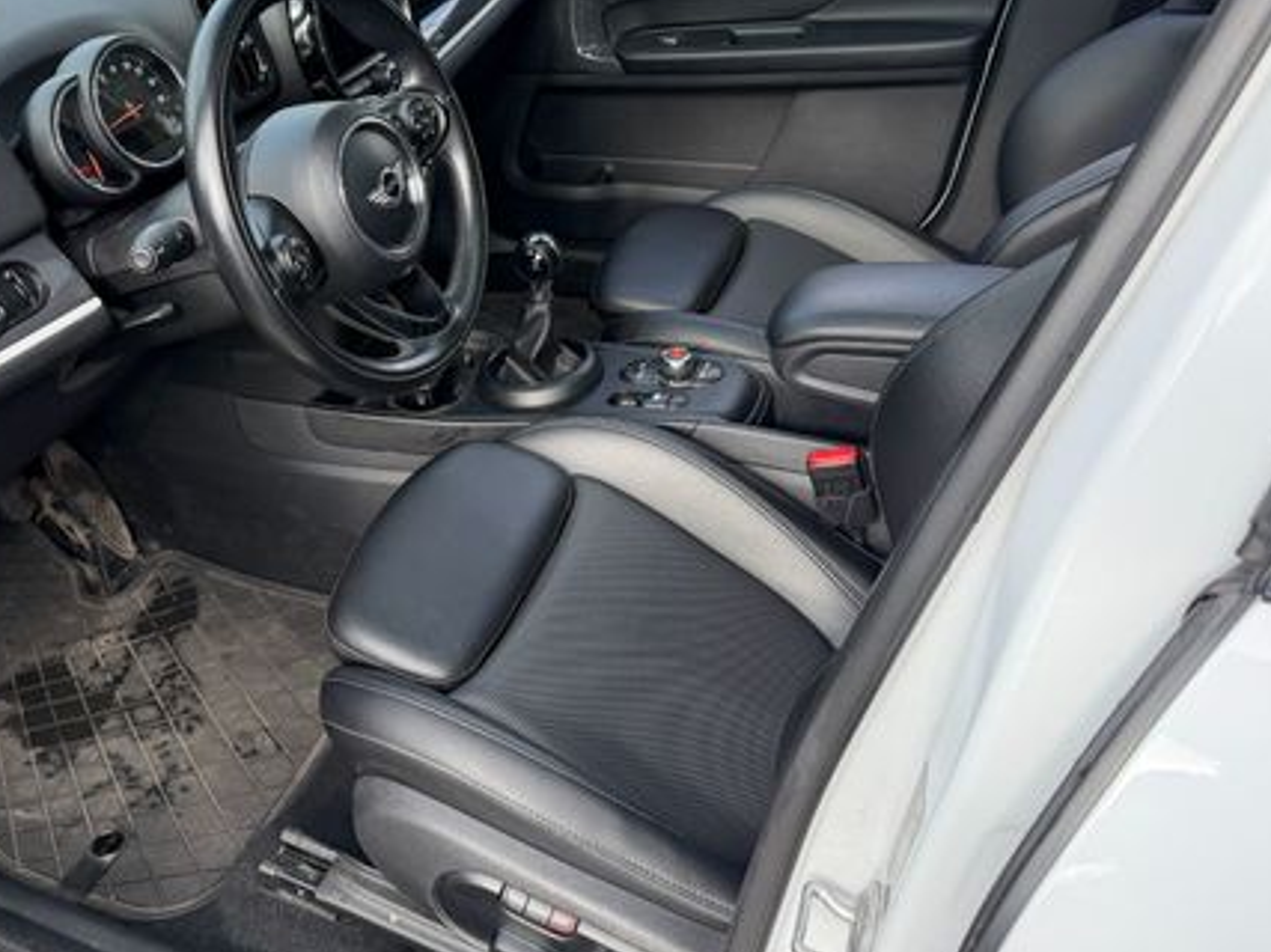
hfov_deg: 50.5
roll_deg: +3.7
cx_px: 435
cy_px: 262
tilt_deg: -26.8
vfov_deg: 38.8
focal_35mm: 36
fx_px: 1321
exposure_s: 1/750
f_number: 1.78
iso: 100
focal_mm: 6.76
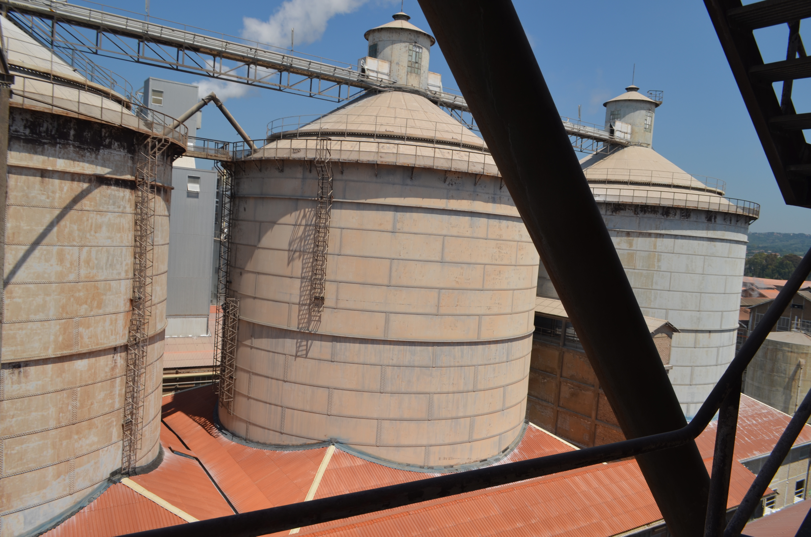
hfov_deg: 67.5
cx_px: 406
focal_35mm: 27
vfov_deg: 47.7
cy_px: 268
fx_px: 607
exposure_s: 1/320
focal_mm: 18
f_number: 9
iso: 100
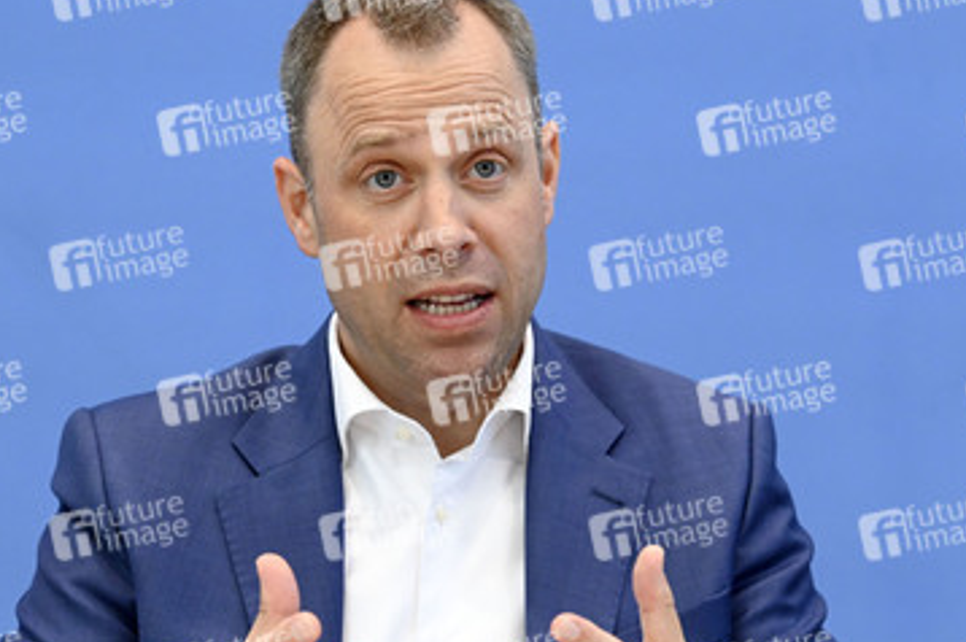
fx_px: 4048
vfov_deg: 9.1
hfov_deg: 13.6
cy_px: 326
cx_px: 425
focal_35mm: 151
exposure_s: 1/800
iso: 5000
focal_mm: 120
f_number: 5.6
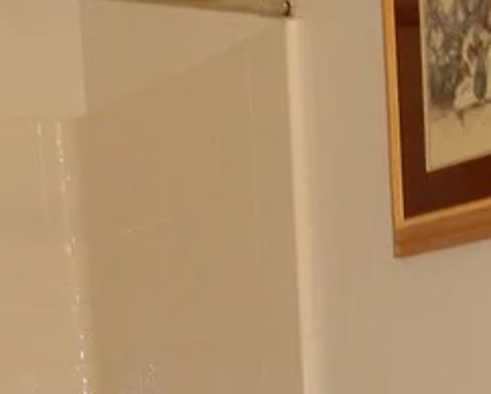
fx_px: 1440
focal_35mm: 99
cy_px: 768
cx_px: 290
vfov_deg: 13.5
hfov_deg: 19.3
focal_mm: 4.3
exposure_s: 1/30
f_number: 3.4
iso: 200
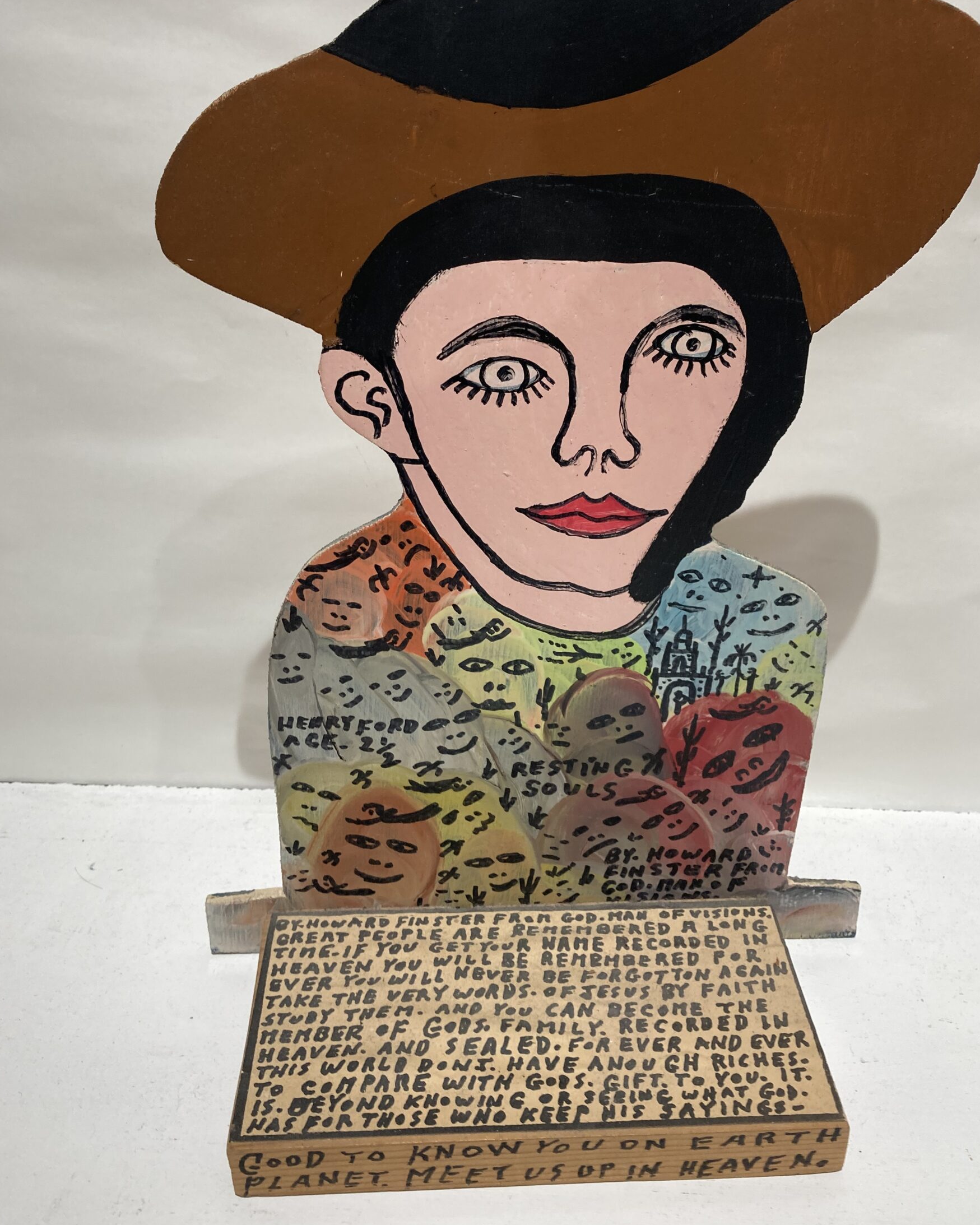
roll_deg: -3.3
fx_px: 1160
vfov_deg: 55.5
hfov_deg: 45.8
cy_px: 542
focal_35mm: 32
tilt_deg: -24.1
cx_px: 515
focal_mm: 3.99
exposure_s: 1/50
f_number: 1.8
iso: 40
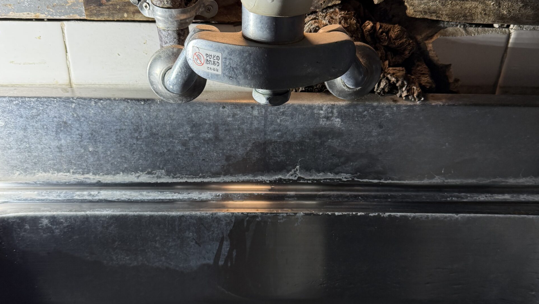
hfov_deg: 56.6
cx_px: 269
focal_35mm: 35
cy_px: 170
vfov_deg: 33.7
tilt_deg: -32.3
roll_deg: -2.5
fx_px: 500
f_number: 1.78
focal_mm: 6.76
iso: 200
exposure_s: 1/121
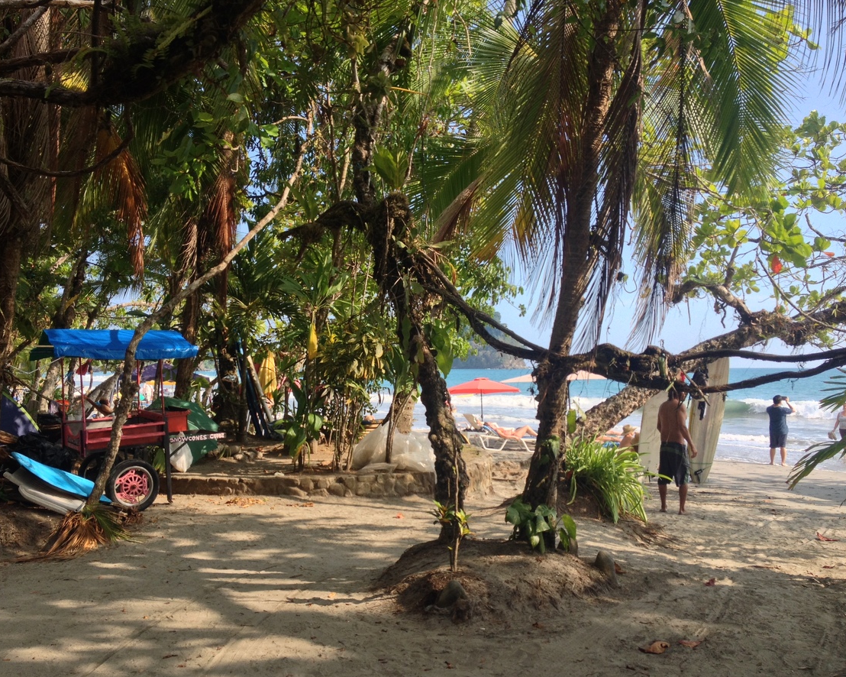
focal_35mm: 37
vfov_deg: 40.1
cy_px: 341
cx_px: 389
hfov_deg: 49.0
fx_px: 926
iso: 50
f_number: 2.4
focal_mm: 4.28
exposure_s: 1/587
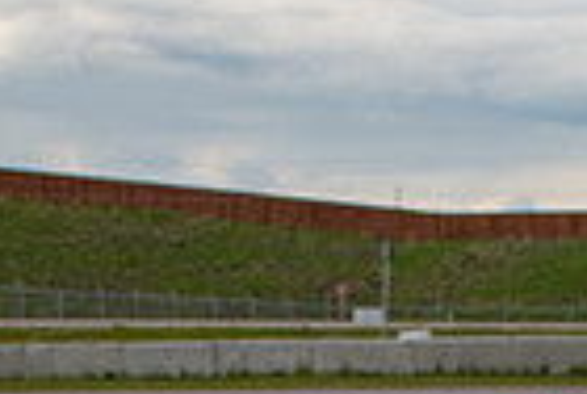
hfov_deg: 4.6
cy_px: 772
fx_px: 7271
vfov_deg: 3.1
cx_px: 966
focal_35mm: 445
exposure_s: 1/1250
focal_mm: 70
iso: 64
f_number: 2.8
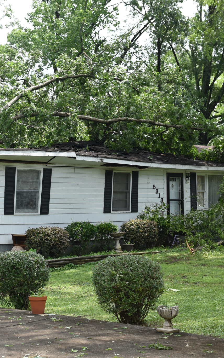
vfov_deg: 27.5
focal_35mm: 75
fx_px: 733
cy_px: 191
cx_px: 54
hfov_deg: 17.3
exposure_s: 1/640
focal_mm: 42
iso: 250
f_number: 5
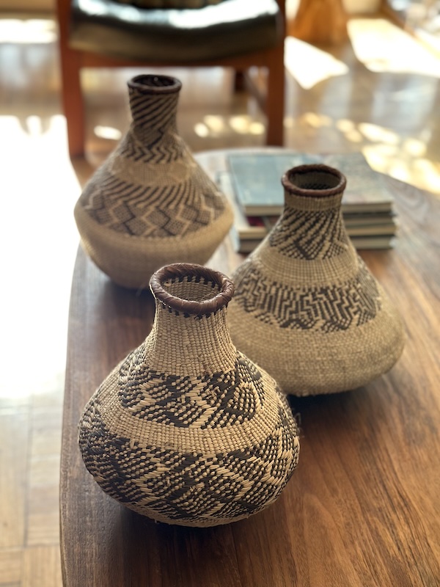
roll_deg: -1.4
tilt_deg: -32.2
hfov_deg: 30.3
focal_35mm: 48
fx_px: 813
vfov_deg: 39.7
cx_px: 220
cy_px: 294
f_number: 1.78
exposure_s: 1/121
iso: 100
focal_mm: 6.86
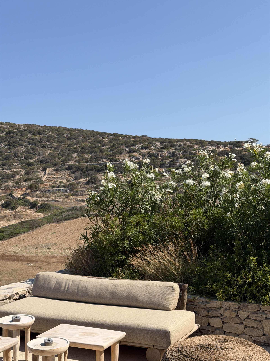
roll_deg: +0.1
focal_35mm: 48
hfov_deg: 30.3
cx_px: 135
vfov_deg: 39.7
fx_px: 499
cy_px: 180
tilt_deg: +1.1
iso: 64
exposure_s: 1/4878
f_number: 1.78
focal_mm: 6.76
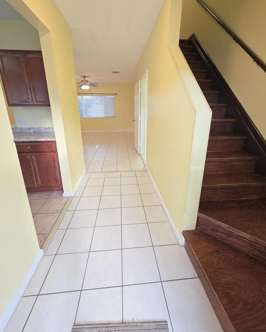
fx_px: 138
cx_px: 133
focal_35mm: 14
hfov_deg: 88.0
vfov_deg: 100.5
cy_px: 151
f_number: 1.9
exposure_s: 1/60
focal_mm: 2.2
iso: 125
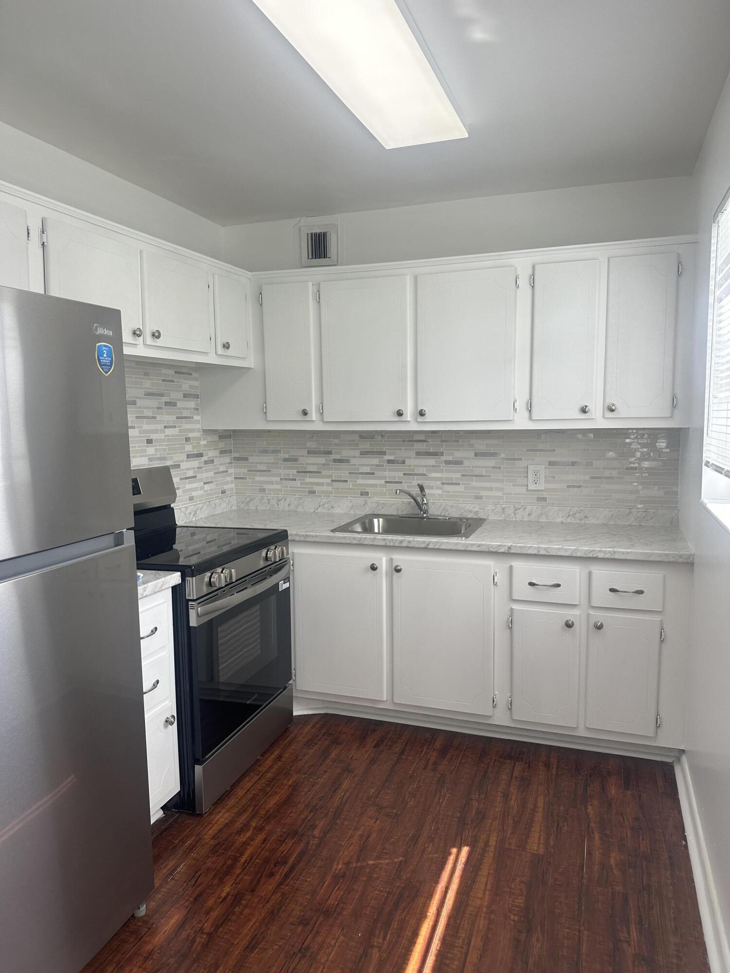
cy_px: 486
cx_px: 365
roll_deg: -0.6
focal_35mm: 24
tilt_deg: -7.3
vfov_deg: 71.6
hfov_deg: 56.8
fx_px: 675
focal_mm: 6.86
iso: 80
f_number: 1.78
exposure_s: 1/421
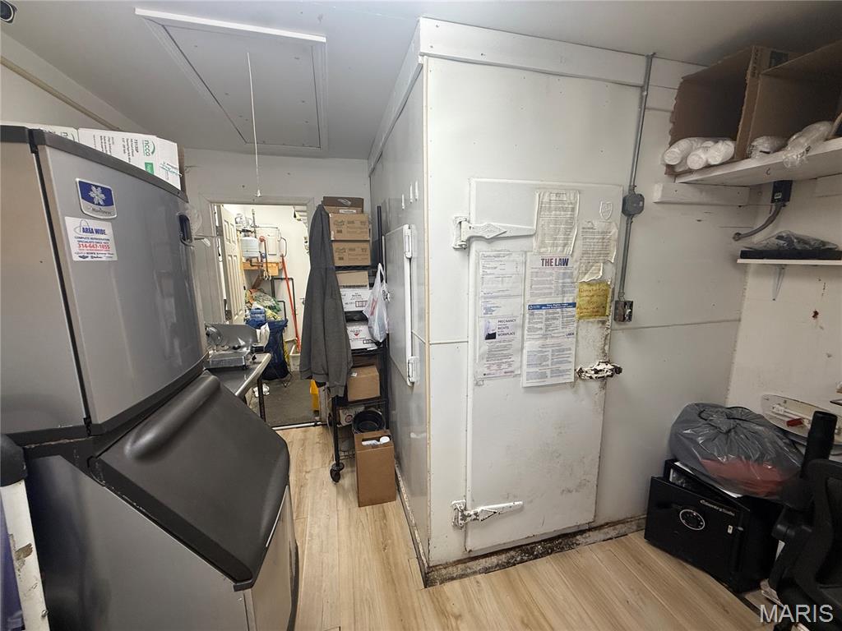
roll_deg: -0.2
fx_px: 341
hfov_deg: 102.1
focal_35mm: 14
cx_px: 421
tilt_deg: -7.9
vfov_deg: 85.7
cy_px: 316
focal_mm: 2.22
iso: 125
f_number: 2.2
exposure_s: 1/132
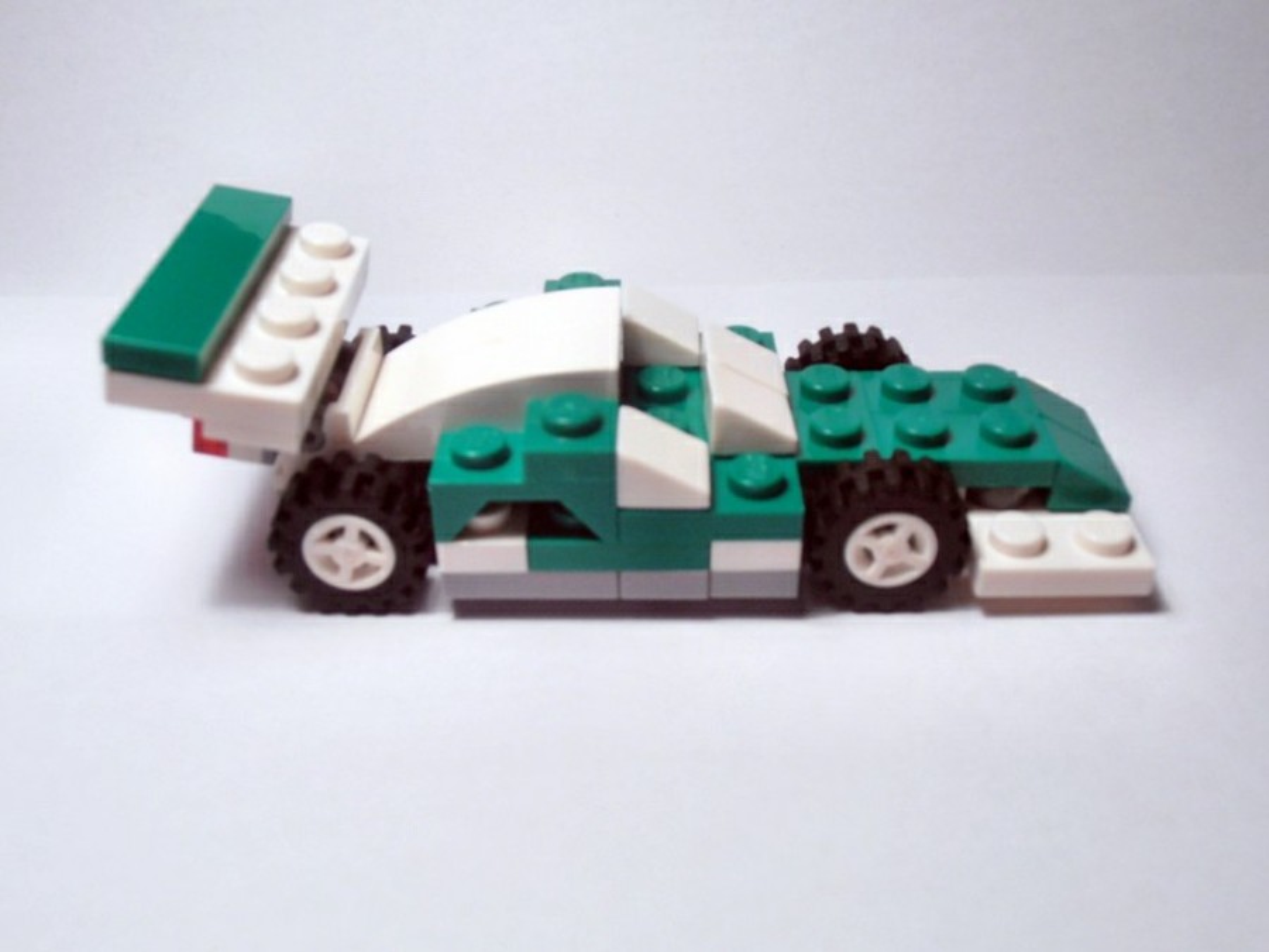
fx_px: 1356
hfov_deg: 50.1
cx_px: 634
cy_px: 476
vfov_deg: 38.7
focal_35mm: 37
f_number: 3.9
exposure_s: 1/50
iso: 80
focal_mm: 6.61
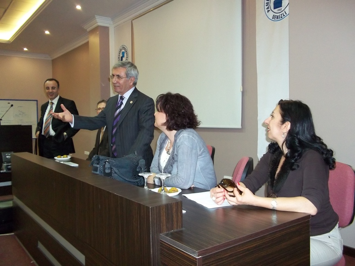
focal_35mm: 32
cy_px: 133
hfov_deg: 56.8
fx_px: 328
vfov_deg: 44.2
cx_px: 178
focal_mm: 5.7
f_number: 2.9
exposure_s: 1/30
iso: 250
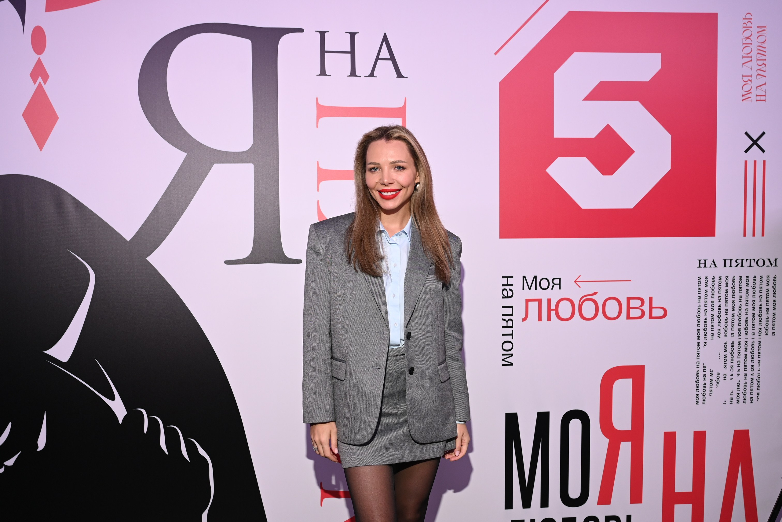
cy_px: 261
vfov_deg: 37.9
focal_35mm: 35
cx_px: 391
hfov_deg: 54.4
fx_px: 760
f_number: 5
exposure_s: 1/125
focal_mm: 35
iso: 640
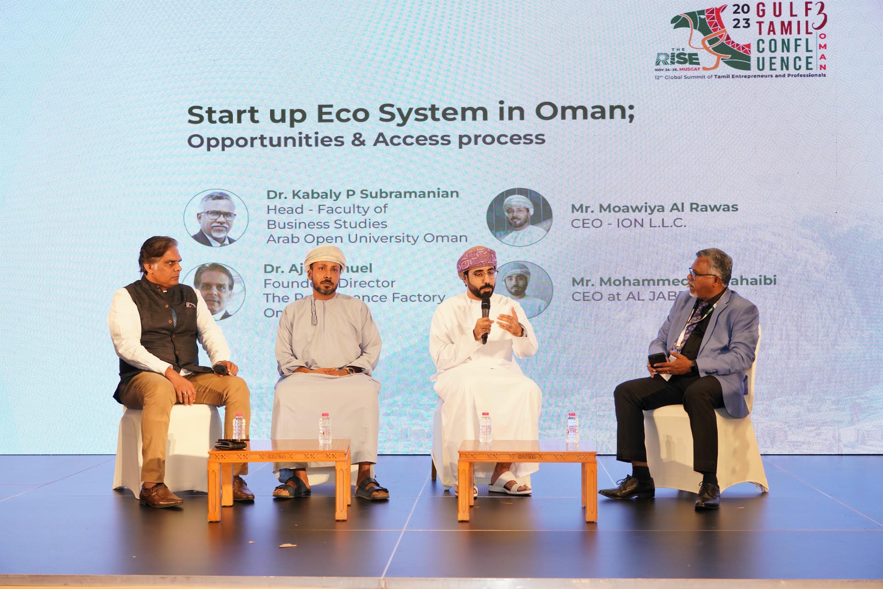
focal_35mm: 52
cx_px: 442
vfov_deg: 26.0
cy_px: 294
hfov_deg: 38.2
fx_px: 1275
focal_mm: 52
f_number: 4
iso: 800
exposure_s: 1/160
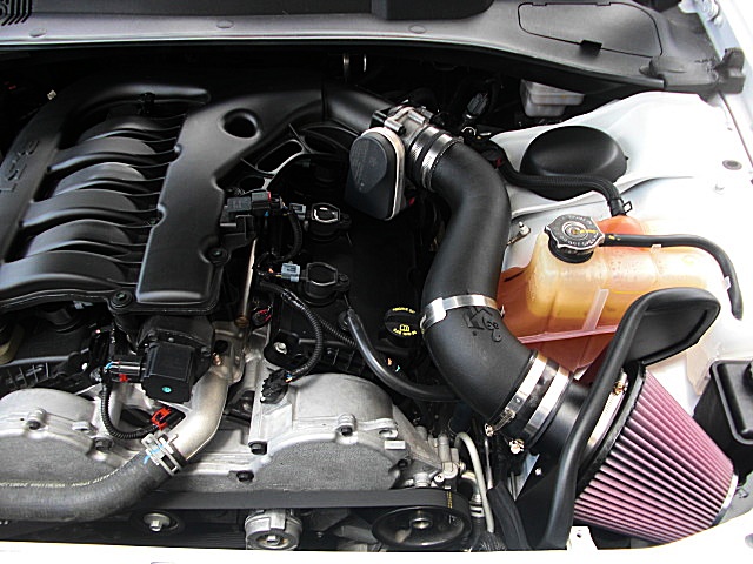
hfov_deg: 51.4
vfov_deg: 39.7
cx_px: 376
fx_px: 783
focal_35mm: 36
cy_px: 282
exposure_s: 1/80
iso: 50
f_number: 2.8
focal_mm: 6.3
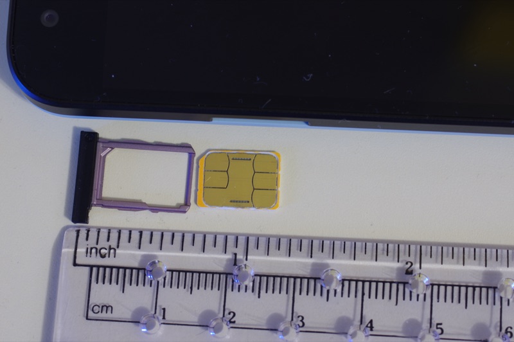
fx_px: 1070
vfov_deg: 18.2
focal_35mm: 75
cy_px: 171
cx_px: 257
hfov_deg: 27.0
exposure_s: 2
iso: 100
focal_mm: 50
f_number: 10
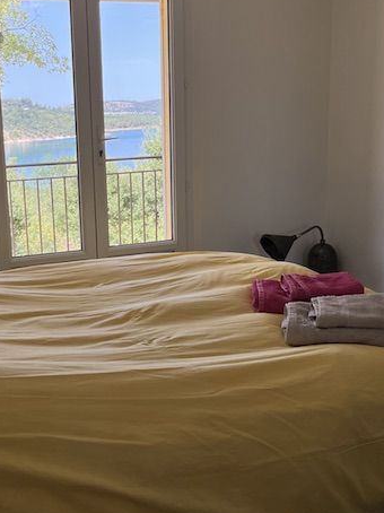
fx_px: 651
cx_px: 104
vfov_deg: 42.9
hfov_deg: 32.3
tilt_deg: -11.0
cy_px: 237
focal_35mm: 44
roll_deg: +1.8
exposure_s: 1/577
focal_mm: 5.1
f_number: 1.6
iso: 50
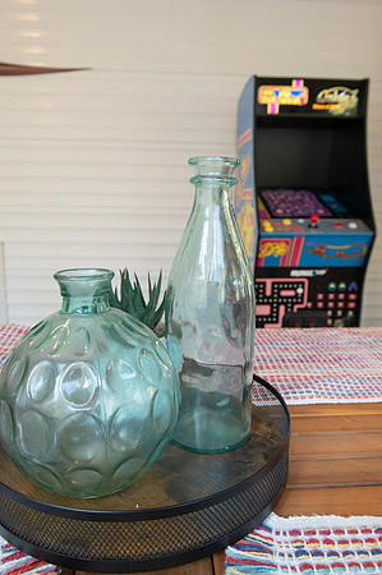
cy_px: 288
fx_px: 431
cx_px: 191
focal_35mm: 27
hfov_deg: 47.8
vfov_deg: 67.4
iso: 5000
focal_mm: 27
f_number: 8
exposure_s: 1/100
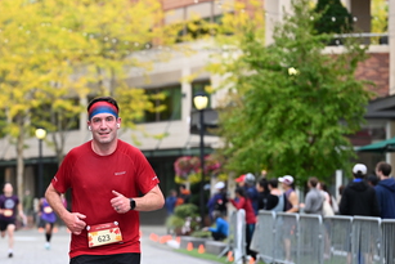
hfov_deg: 13.3
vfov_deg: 8.9
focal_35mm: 154
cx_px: 86
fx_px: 1690
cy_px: 181
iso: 640
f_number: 2.8
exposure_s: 1/2000
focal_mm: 86
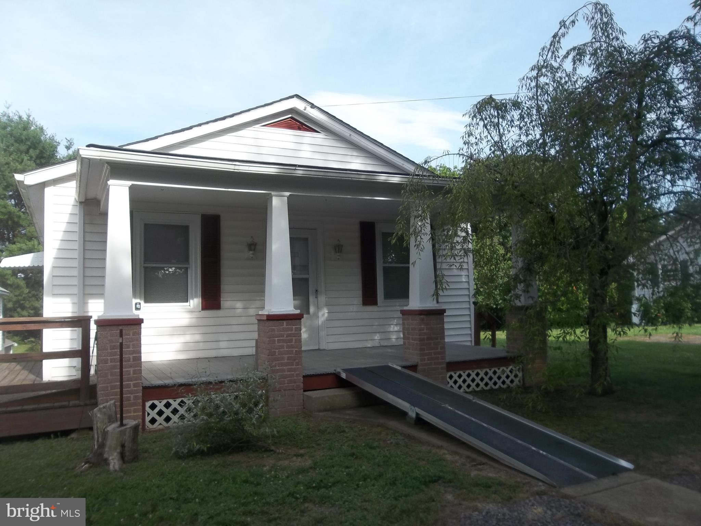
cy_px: 263
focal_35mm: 27
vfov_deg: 51.4
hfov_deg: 65.3
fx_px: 547
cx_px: 350
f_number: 3.5
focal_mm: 4.9
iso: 80
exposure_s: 1/400
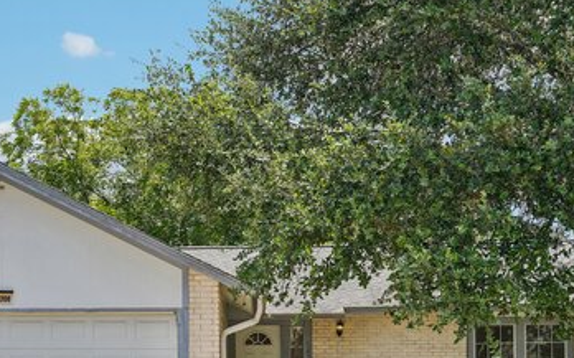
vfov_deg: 20.9
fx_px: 953
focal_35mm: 61
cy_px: 308
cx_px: 247
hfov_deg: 33.5
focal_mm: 32.5
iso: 100
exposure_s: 1/125
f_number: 8
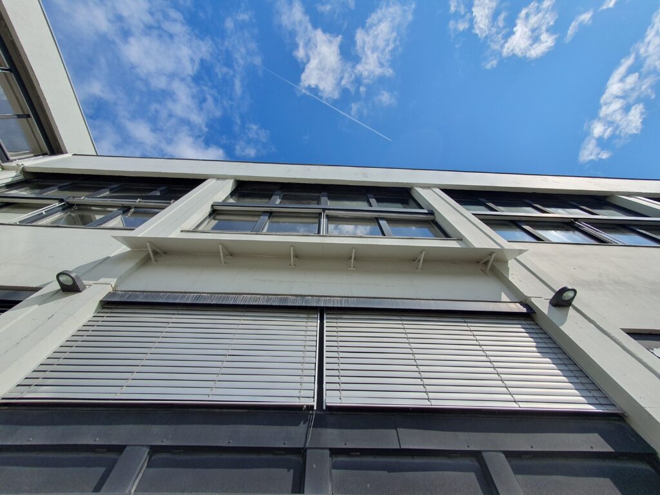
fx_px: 248
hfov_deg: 106.2
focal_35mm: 13
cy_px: 248
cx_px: 330
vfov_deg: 89.9
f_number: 2.2
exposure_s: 1/1284
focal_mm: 1.8
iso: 50
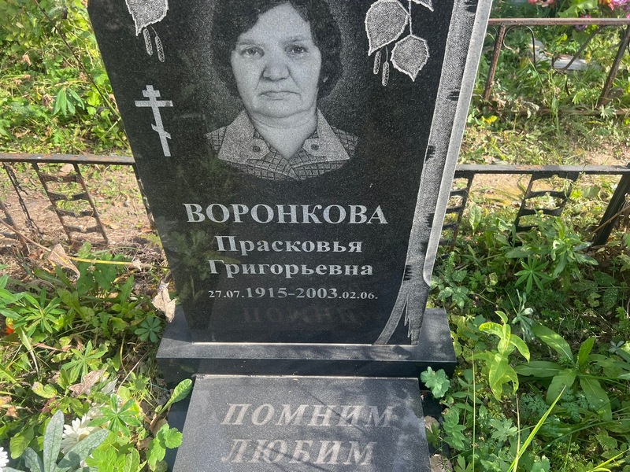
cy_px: 236
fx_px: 473
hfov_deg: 67.3
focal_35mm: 26
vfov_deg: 53.1
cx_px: 315
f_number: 1.5
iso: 50
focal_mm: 5.7
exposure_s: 1/578
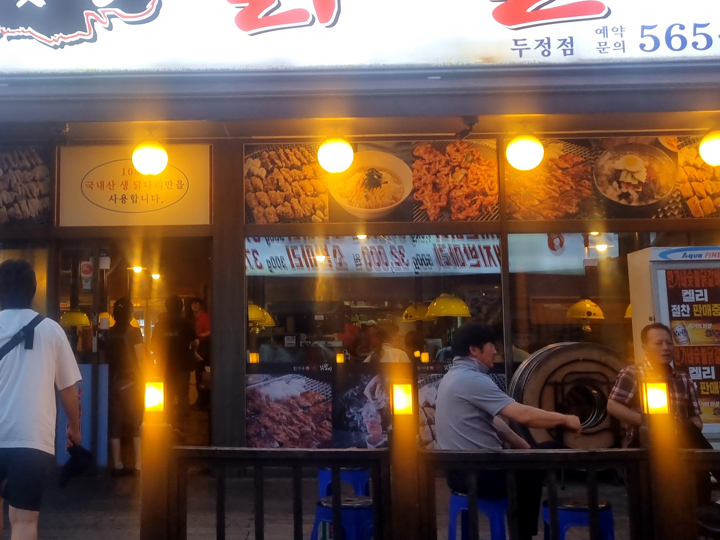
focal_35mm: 48
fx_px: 998
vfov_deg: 30.2
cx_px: 267
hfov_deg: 39.4
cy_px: 238
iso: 100
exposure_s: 1/120
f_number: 1.8
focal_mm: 5.4
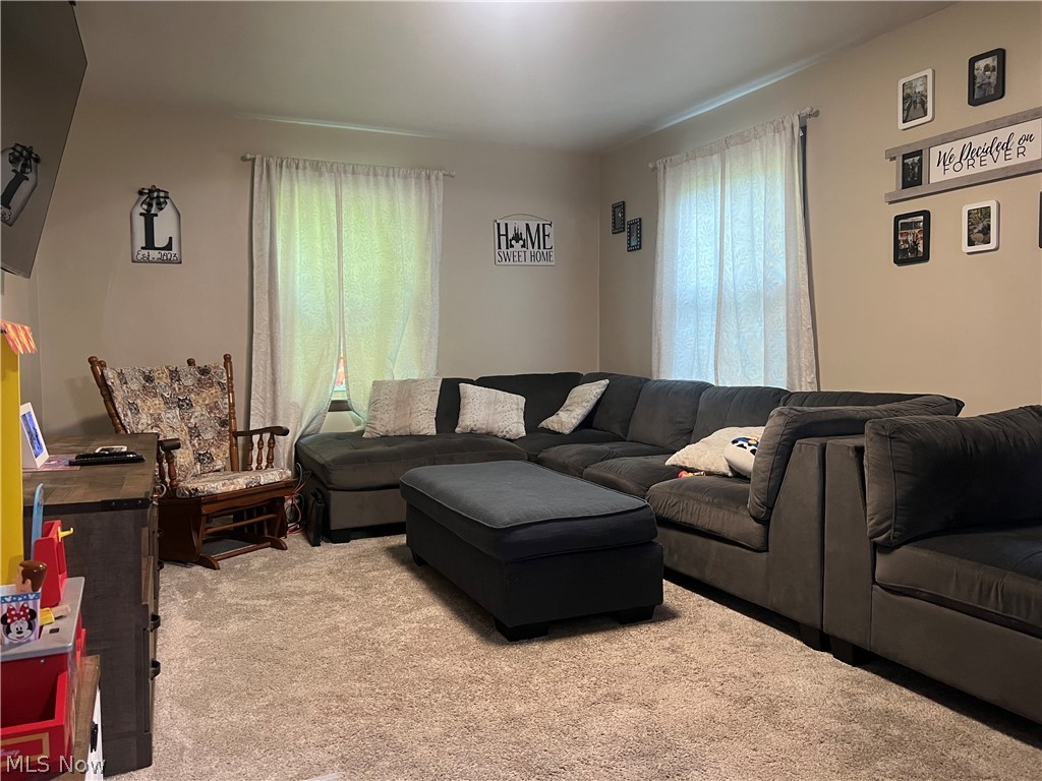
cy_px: 390
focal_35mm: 26
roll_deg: +0.4
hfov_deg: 67.3
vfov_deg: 53.1
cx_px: 521
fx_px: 783
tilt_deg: -3.3
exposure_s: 1/60
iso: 320
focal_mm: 5.7
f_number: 1.5
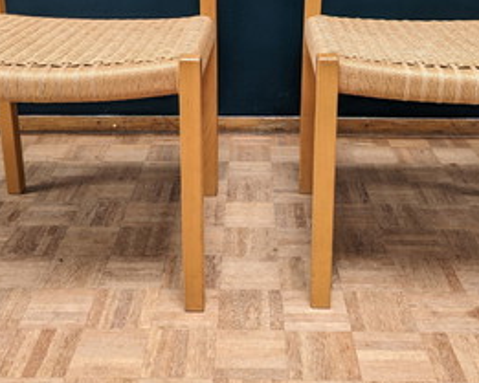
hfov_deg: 40.3
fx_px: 652
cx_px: 243
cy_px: 69
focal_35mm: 46
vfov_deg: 31.8
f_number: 1.85
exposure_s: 1/23
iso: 101
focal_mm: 6.81
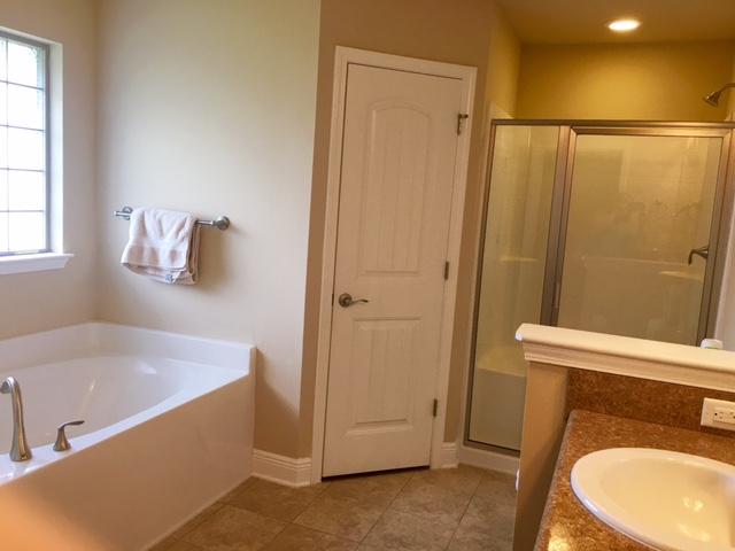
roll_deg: -3.3
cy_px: 276
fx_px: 616
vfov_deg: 48.2
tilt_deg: -6.9
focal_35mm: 29
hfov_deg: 61.7
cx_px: 368
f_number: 2.2
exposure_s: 1/33
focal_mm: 4.15
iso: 40
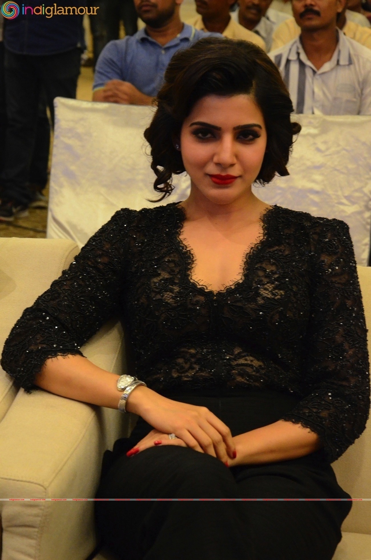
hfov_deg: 13.8
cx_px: 186
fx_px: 1537
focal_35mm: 99
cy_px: 280
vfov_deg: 20.7
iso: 4000
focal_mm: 66
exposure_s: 1/80
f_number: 5.6
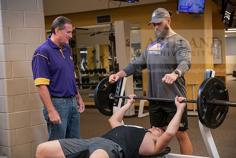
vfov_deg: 23.4
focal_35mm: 58
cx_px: 118
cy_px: 79
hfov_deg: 34.5
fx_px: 380
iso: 1250
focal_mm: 58
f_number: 3.2
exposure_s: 1/200
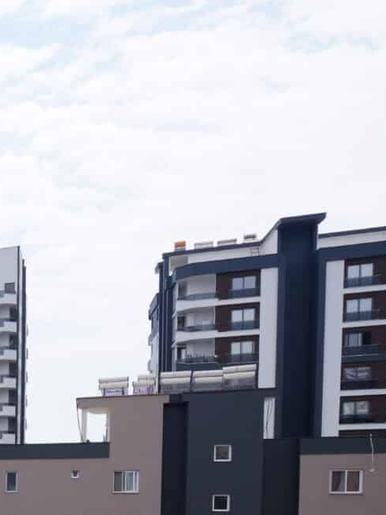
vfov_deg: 33.8
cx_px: -413
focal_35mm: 51
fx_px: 758
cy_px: 529
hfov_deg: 17.9
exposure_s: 1/125
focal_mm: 17
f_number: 9
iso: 100
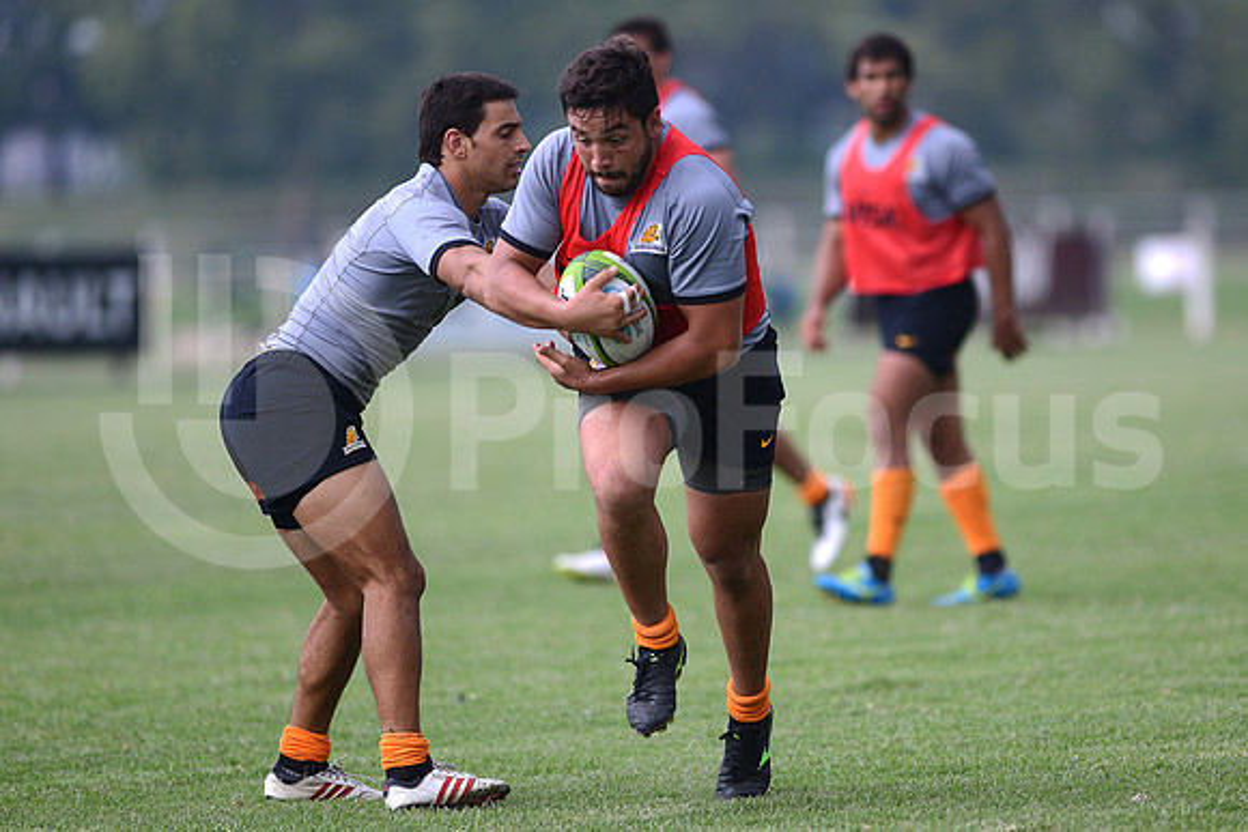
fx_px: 10402
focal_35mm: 300
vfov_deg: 4.6
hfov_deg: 6.9
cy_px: 416
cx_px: 624
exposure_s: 1/1000
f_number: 2.8
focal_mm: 300
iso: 200
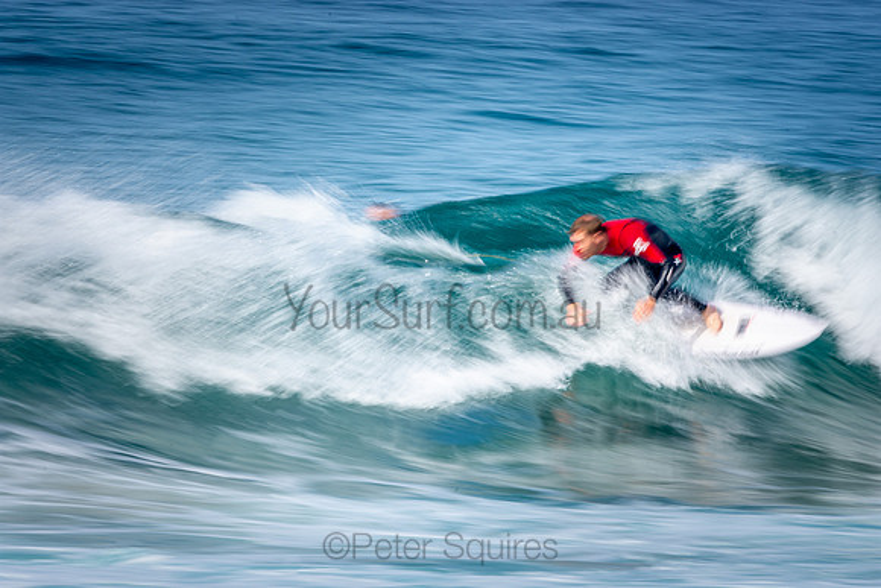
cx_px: 440
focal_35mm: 750
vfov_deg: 1.8
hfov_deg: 2.7
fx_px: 18358
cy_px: 294
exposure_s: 1/25
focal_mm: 500
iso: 100
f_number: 25
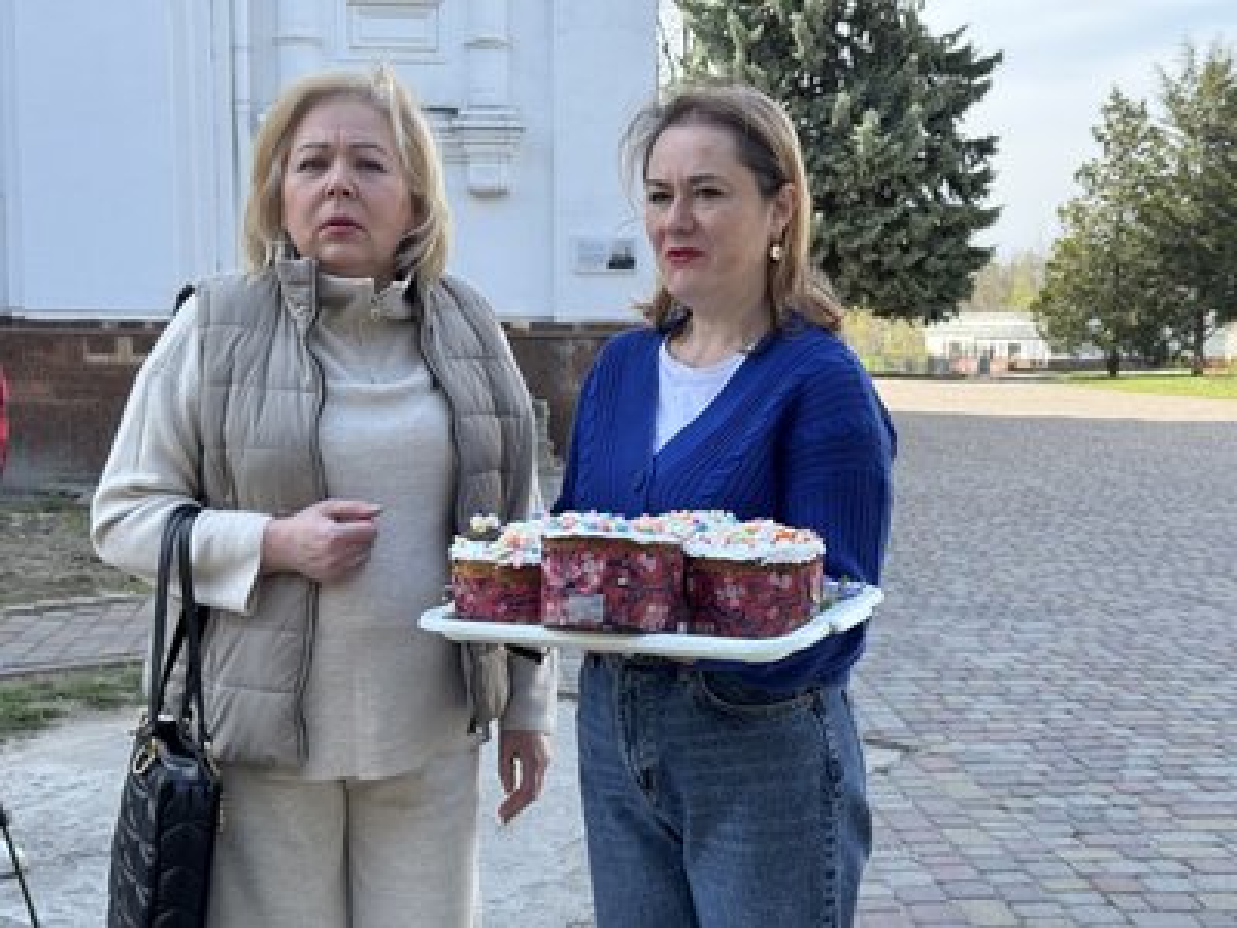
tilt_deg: -5.0
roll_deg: +0.0
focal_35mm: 48
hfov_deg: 39.7
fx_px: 1715
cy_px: 464
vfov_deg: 30.3
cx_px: 618
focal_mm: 6.76
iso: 64
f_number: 1.78
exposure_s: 1/747
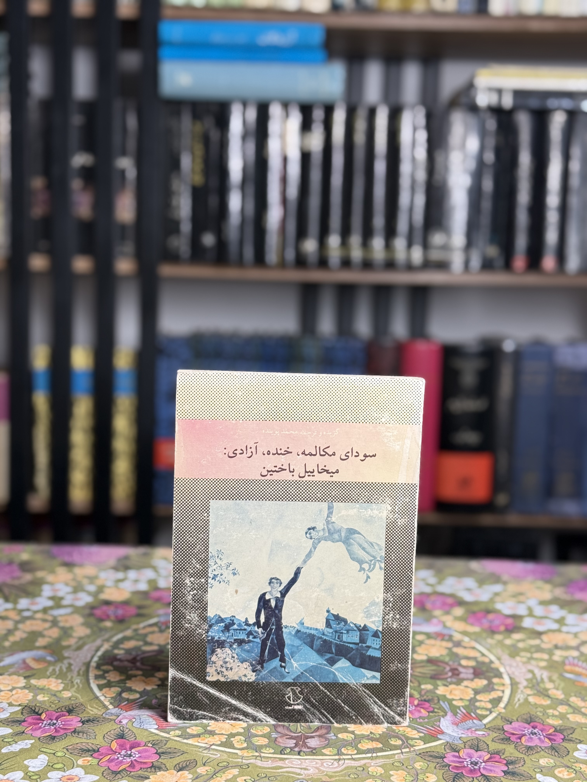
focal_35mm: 48
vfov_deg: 39.7
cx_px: 294
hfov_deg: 30.3
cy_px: 391
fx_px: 1085
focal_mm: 6.76
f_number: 1.78
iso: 100
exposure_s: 1/100
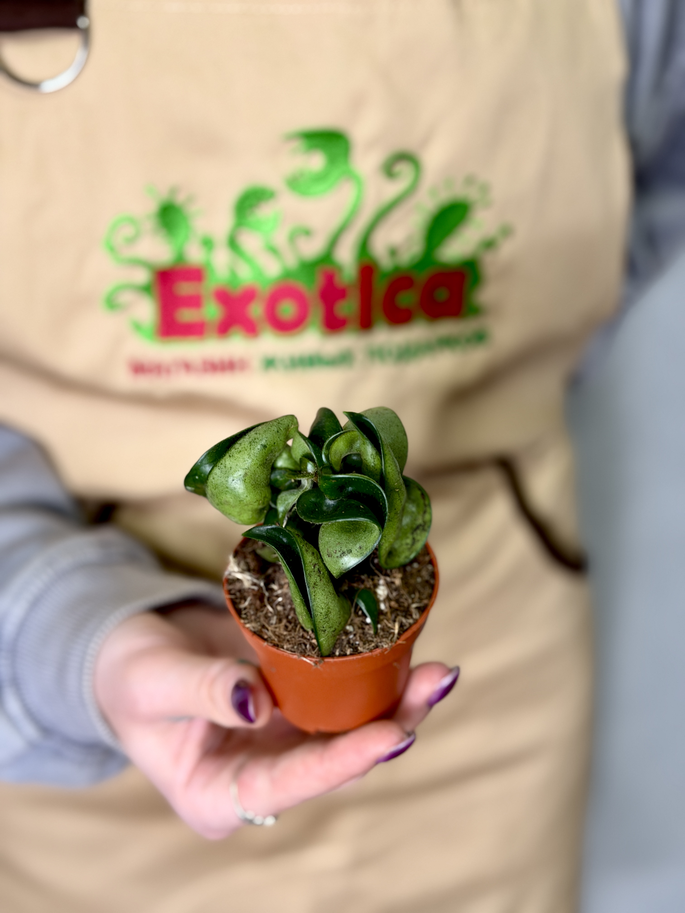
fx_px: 1266
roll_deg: +0.8
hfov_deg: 30.3
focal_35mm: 48
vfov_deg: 39.7
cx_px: 342
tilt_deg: -33.8
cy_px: 456
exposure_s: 1/136
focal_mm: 6.76
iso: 64
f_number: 1.78
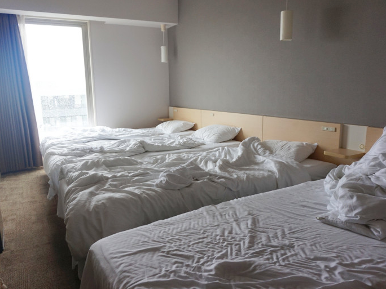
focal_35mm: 27
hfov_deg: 65.3
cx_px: 186
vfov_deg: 51.4
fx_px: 301
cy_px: 146
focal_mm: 16
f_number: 4
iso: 400
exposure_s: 1/60
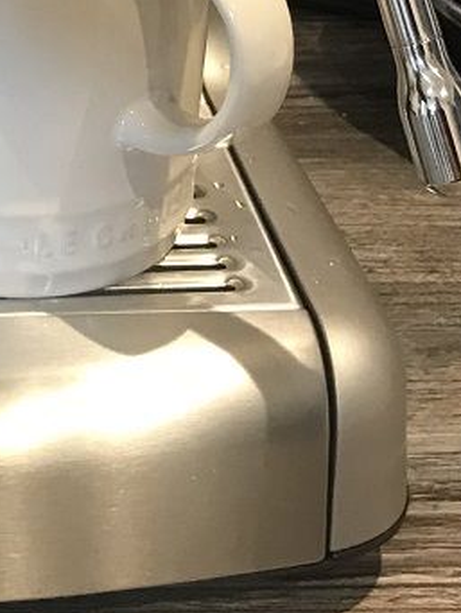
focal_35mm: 109
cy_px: -229
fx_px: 1933
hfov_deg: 13.1
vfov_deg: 16.8
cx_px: -165
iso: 50
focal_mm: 3.99
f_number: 1.8
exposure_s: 1/17
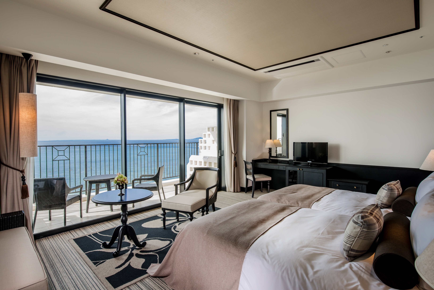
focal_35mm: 18
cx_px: 217
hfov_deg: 90.0
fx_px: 217
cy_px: 145
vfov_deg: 67.4
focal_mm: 18
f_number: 11
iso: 200
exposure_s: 1/30
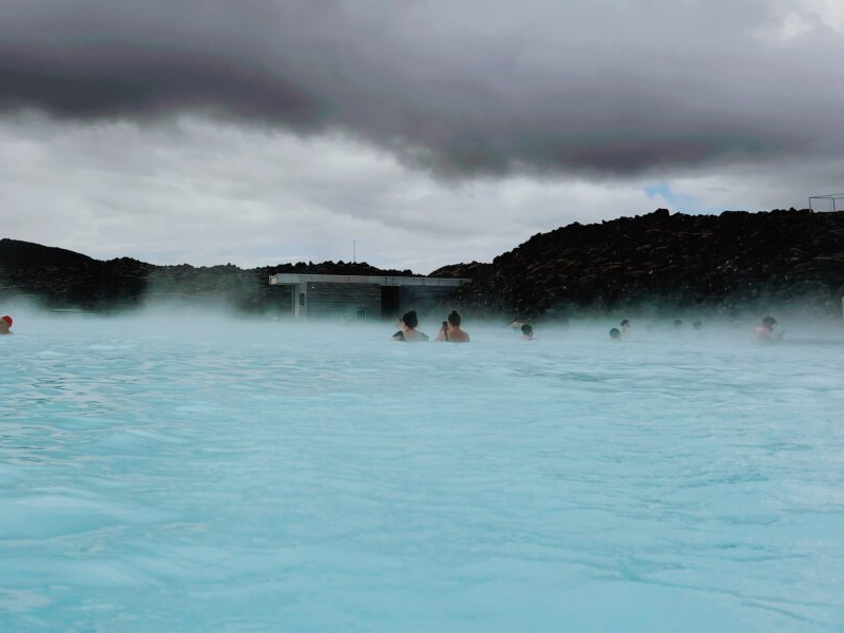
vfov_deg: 36.4
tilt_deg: +6.5
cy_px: 200
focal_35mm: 39
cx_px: 225
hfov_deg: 46.4
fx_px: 951
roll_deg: -0.7
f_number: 1.5
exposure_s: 1/7463
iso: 50
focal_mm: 5.7
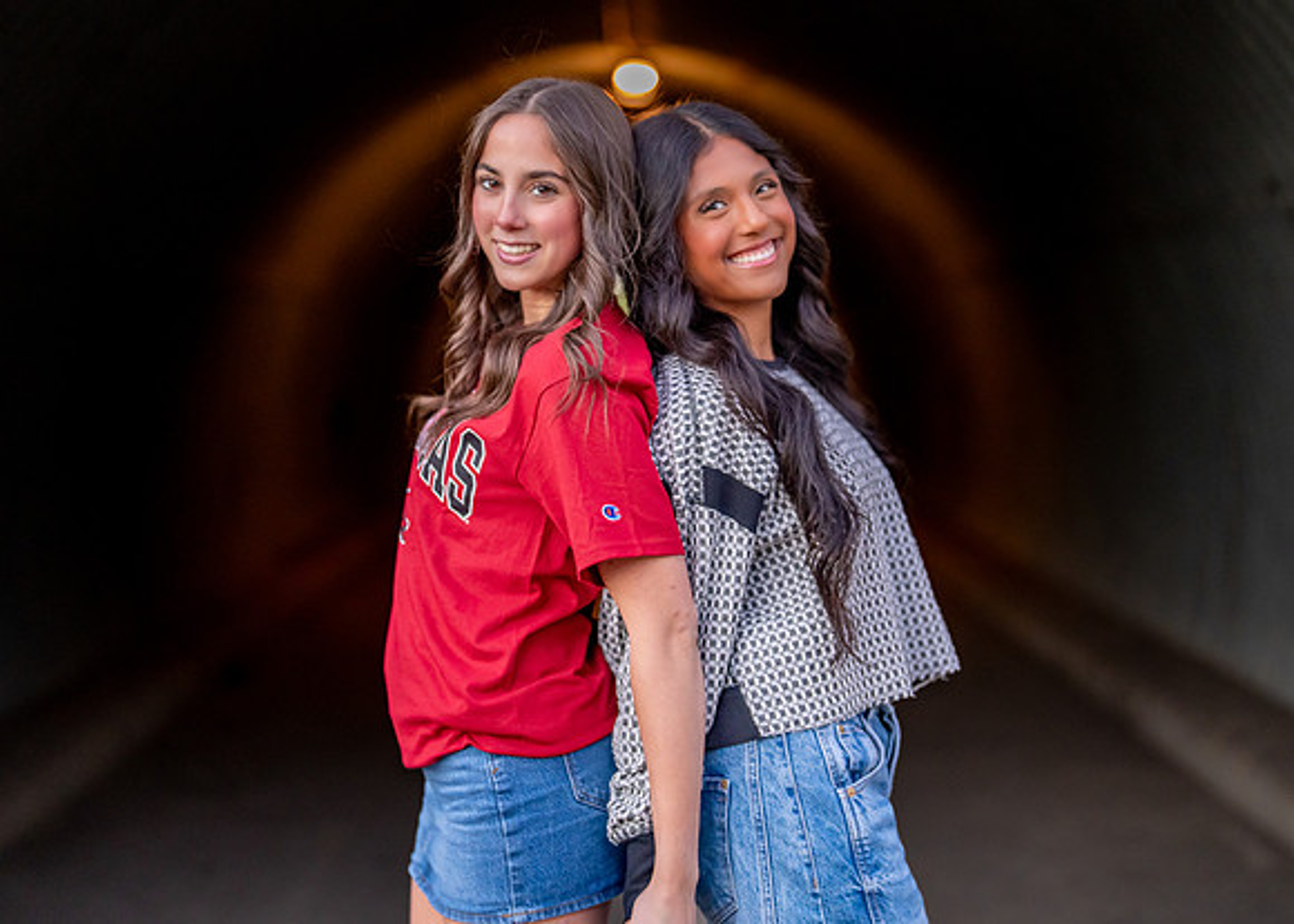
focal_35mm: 61
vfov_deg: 23.4
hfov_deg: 32.4
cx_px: 653
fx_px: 2227
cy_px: 393
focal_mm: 50
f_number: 1.2
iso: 1600
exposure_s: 1/400
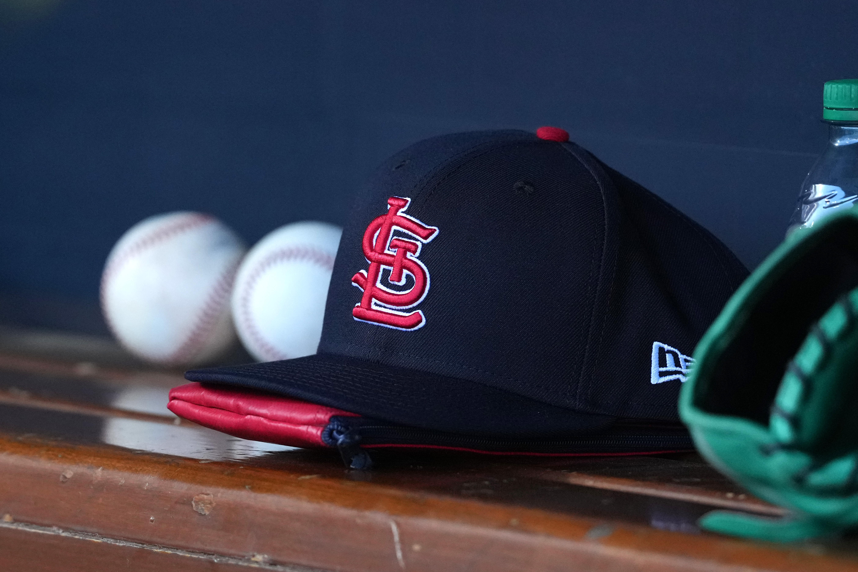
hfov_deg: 4.6
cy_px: 286
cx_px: 429
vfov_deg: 3.1
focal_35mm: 450
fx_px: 10724
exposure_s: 1/2000
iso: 3200
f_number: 3.5
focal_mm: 300
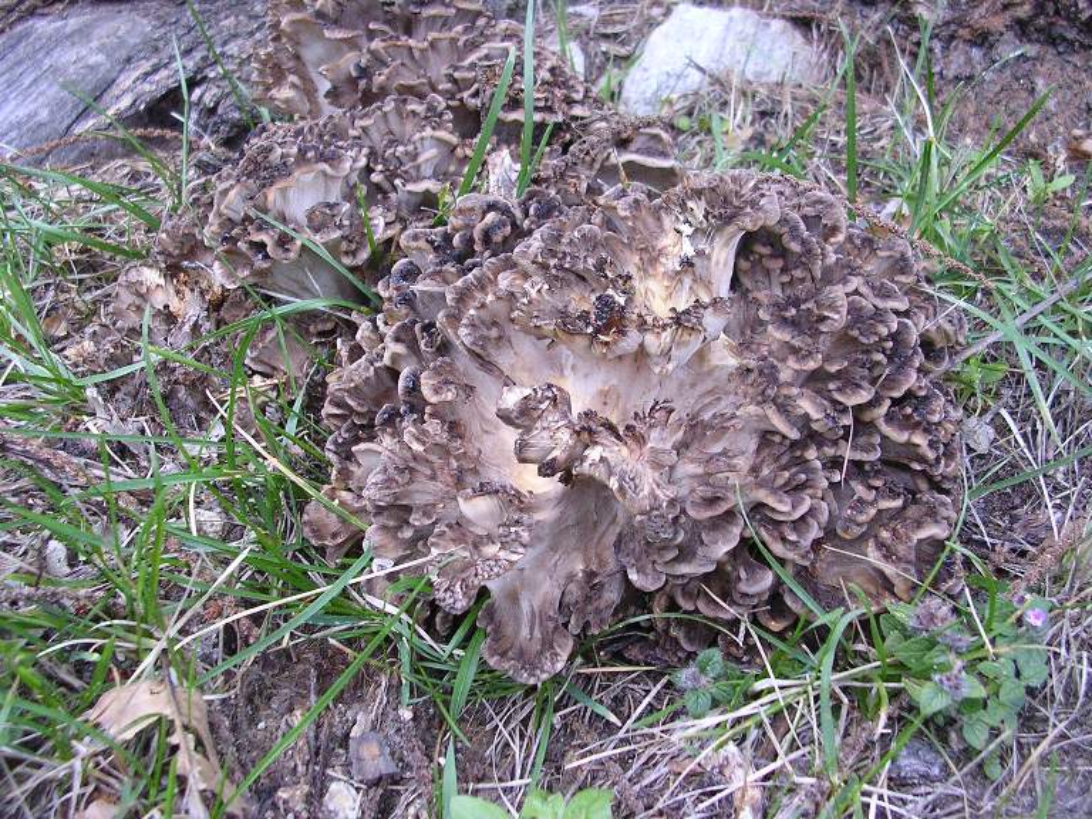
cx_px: 546
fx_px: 1199
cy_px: 410
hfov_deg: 49.0
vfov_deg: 37.7
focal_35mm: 38
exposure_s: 1/2.9
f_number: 2.8
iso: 400
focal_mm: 5.8
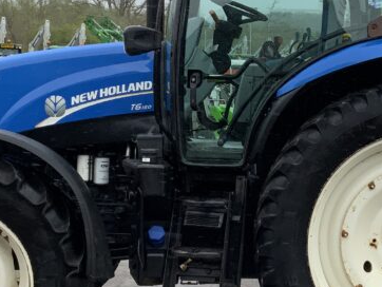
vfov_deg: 18.0
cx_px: 266
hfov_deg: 23.7
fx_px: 905
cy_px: 116
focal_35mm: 82
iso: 16
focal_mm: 3
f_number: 1.8
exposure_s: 1/978
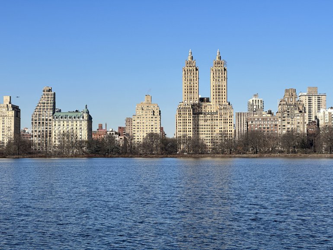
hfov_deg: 25.3
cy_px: 125
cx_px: 166
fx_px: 741
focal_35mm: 77
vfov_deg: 19.1
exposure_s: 1/1064
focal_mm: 9
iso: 32
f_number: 2.8
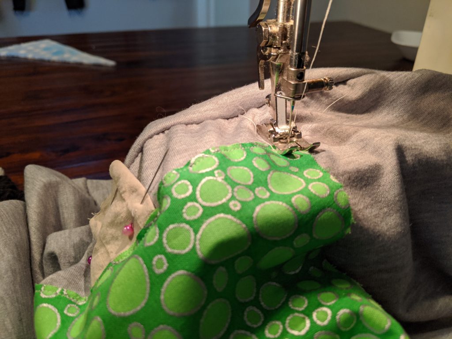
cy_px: 170
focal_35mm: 27
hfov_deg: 65.3
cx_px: 226
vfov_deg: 51.4
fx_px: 353
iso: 178
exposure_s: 1/40
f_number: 1.8
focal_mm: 4.44
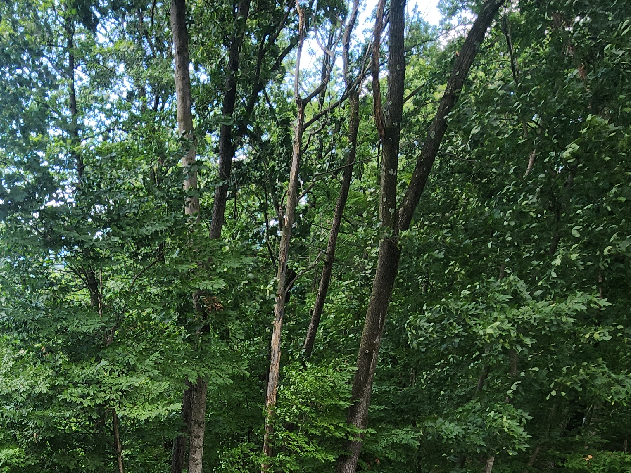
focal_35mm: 29
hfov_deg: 57.3
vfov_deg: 39.6
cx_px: 131
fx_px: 529
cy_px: 517
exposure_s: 1/186
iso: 50
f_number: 2.2
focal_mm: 2.2
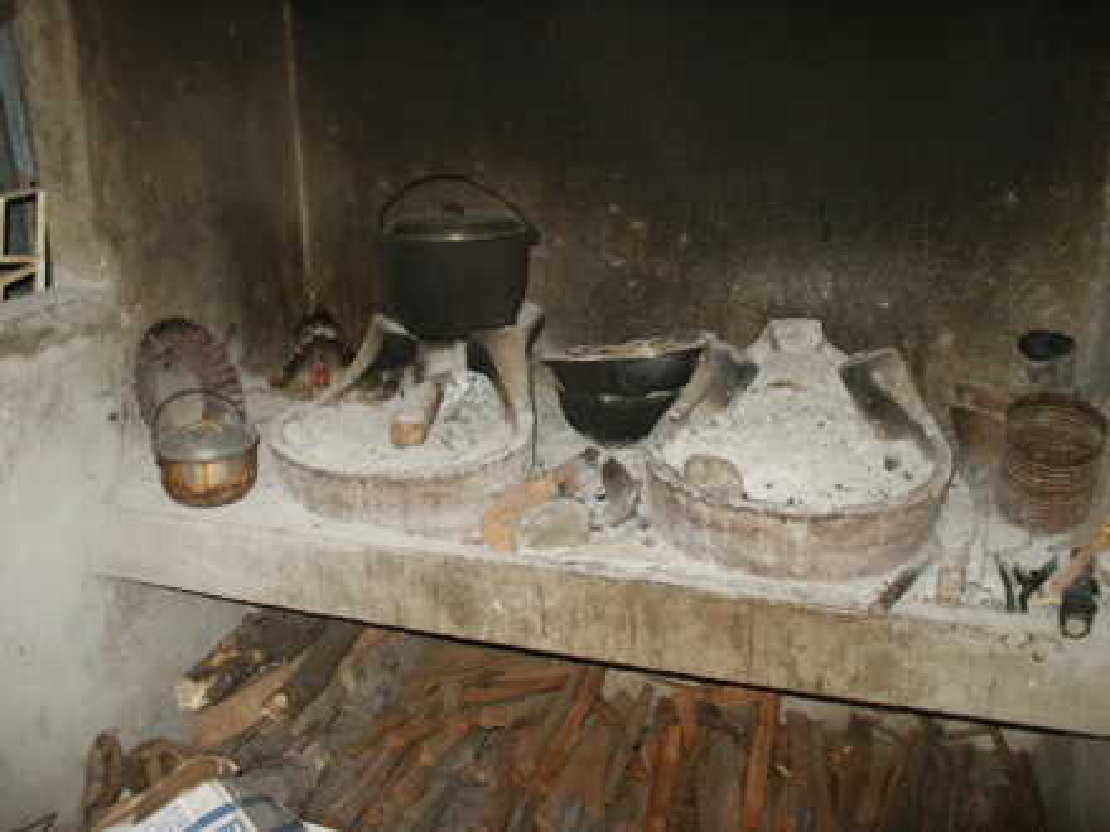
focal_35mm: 35
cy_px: 416
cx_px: 555
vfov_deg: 40.7
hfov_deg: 52.6
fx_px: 1122
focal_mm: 7.2
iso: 200
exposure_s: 1/45
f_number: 3
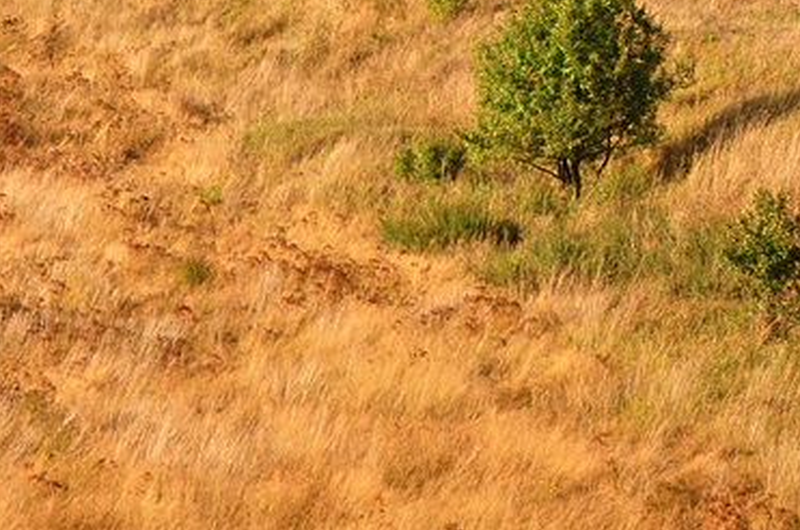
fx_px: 5701
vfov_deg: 5.3
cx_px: 291
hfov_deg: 8.0
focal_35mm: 257
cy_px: -198
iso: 200
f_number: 5.6
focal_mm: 62
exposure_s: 1/320
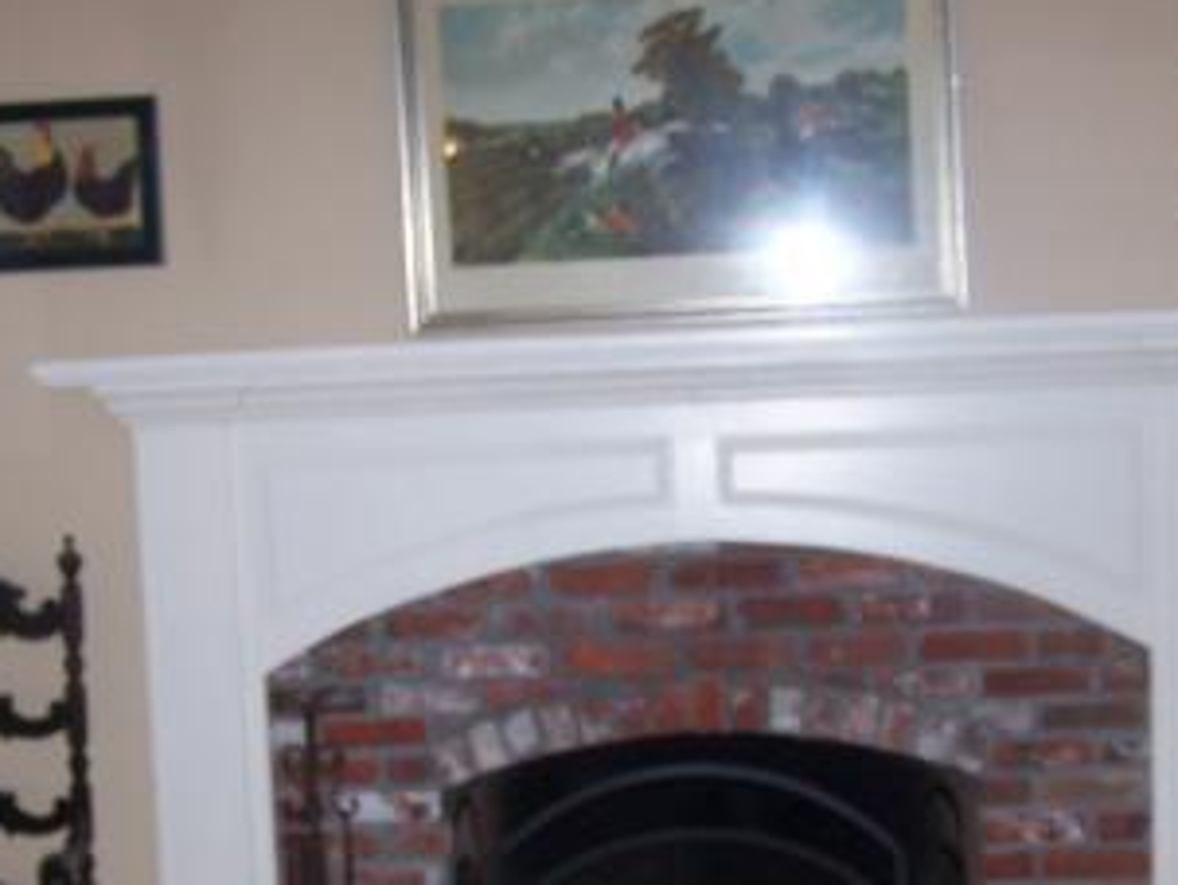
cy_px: 706
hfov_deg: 26.6
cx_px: 683
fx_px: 2486
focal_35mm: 73
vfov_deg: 20.0
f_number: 2.8
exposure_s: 1/60
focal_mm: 6.3
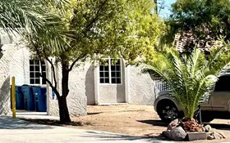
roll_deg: +0.2
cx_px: -181
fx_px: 608
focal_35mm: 97
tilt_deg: +2.9
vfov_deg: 13.4
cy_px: 29
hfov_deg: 17.5
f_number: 1.6
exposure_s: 1/3788
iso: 32
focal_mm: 5.1
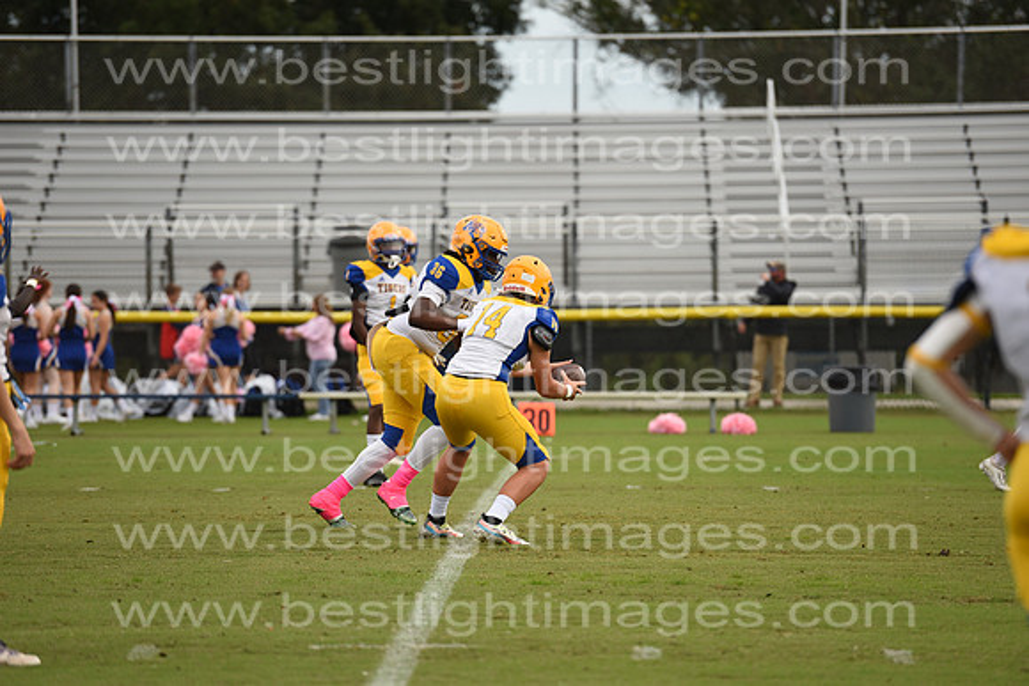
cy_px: 343
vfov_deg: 6.9
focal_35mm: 200
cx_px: 514
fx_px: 5718
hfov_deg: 10.3
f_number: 4
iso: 400
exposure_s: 1/640
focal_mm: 200
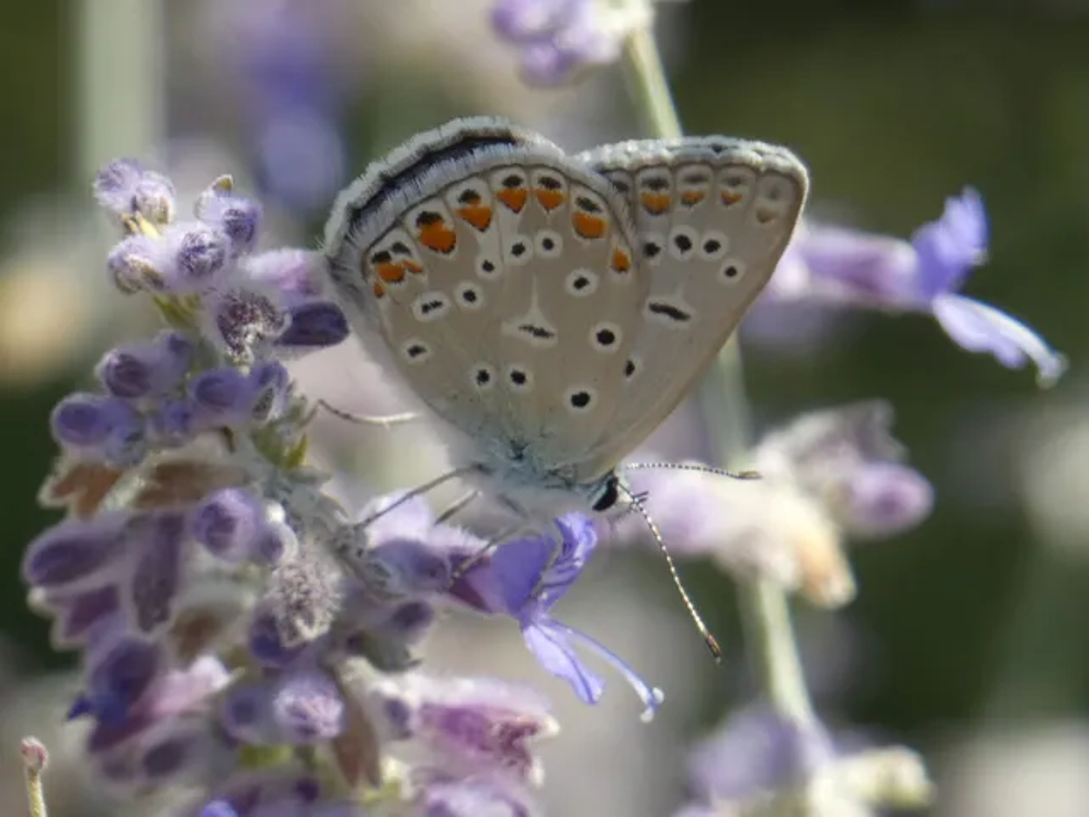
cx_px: 544
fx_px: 16202
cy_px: 408
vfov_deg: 2.9
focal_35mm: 515
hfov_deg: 3.8
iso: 80
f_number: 5.6
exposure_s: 1/100
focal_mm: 92.3
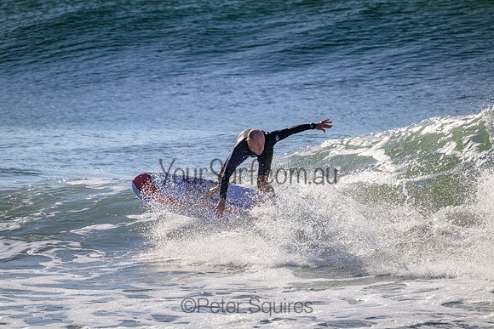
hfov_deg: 2.6
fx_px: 10980
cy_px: 164
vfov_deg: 1.7
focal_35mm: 800
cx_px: 247
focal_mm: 800
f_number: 11
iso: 500
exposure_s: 1/2000
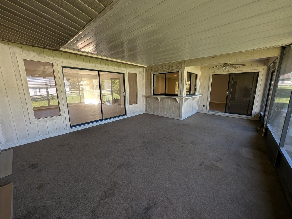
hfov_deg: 110.5
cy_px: 110
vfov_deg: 94.6
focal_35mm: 12
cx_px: 146
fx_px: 101
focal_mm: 2.02
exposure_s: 1/178
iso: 49
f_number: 1.7
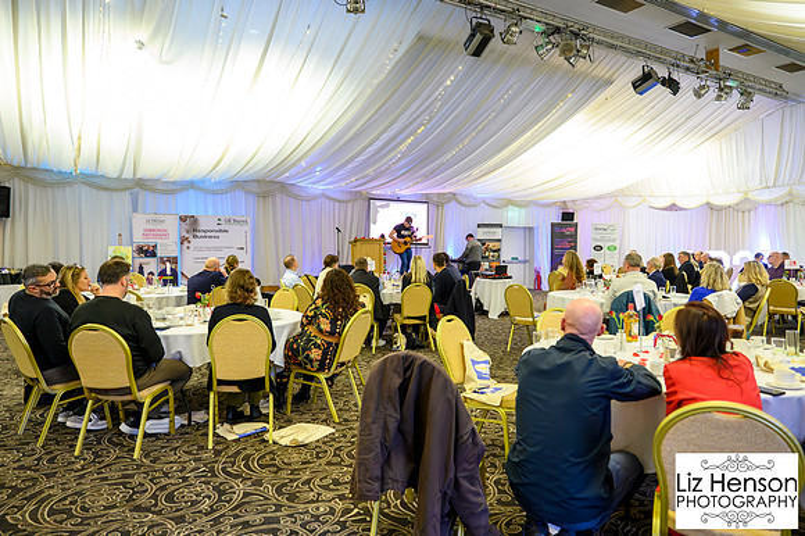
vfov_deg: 53.0
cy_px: 268
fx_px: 537
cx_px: 402
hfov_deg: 73.7
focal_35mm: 24
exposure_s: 1/100
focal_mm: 24
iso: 12800
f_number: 3.5
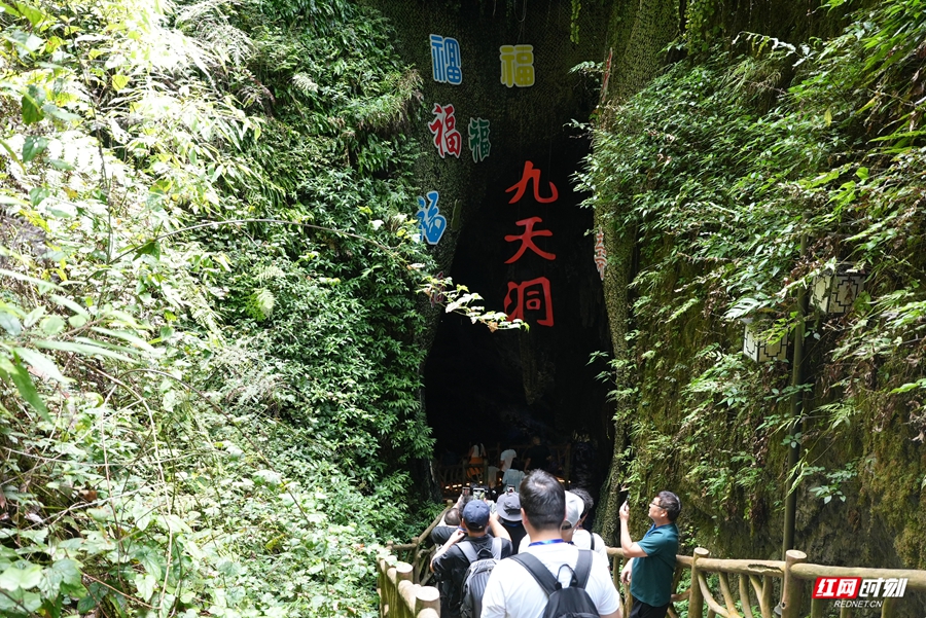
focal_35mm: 35
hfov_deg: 54.4
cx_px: 463
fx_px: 901
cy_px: 309
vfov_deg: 37.9
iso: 1600
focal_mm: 35
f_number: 4
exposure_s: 1/160
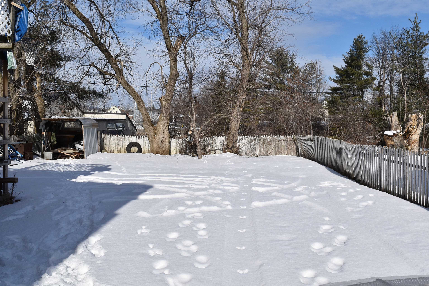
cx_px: 214
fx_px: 429
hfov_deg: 53.1
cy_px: 143
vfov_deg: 36.9
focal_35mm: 36
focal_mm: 24
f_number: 13
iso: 200
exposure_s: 1/640
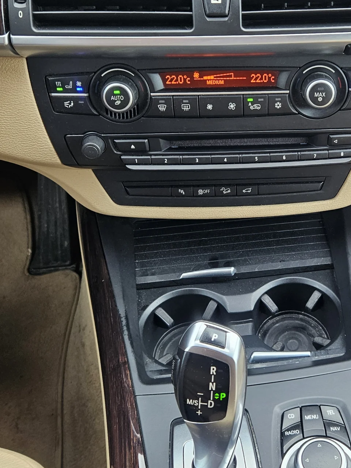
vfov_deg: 41.2
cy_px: 204
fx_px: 622
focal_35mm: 46
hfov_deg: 31.0
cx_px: 263
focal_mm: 5.4
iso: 160
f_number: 1.8
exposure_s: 1/180
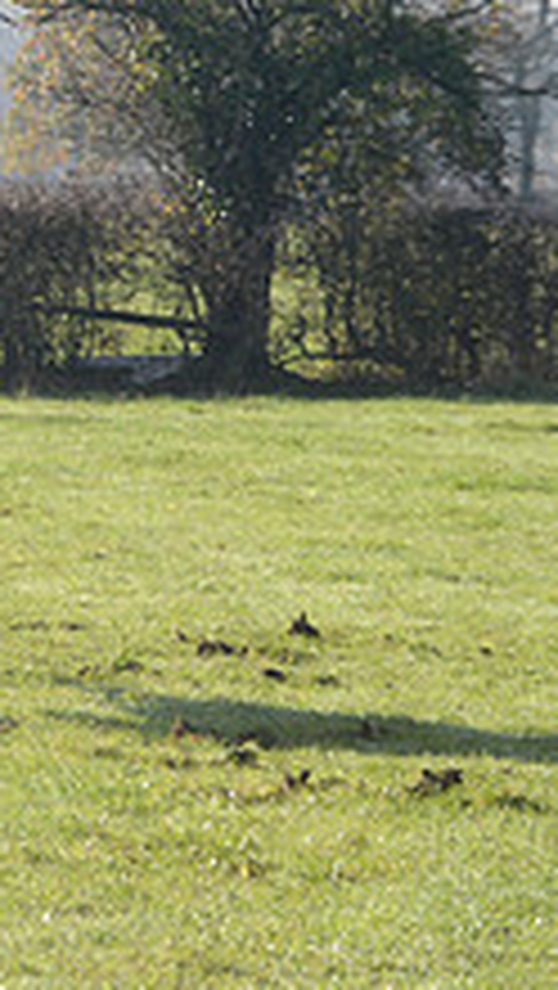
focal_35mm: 372
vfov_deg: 5.8
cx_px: -666
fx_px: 9770
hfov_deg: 3.2
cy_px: 292
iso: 1000
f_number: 6.3
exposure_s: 1/1250
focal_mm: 135
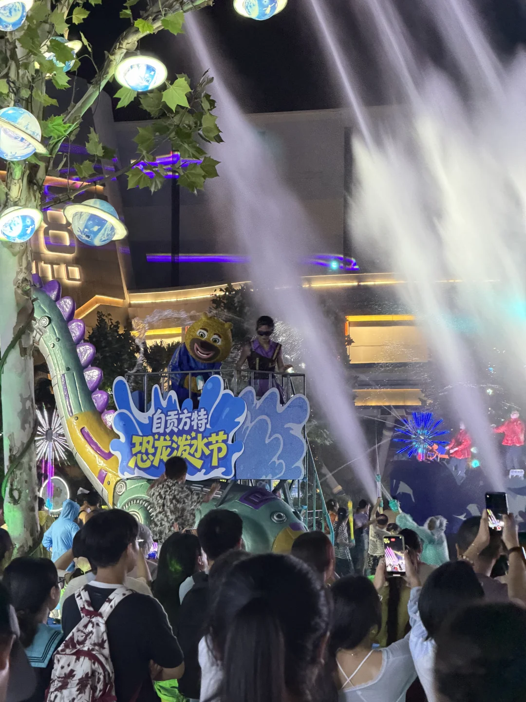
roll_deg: +0.0
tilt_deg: +4.1
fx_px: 2026
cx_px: 263
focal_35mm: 100
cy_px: 351
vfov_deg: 19.6
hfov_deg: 14.8
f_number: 2.8
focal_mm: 16.89
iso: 800
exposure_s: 1/33
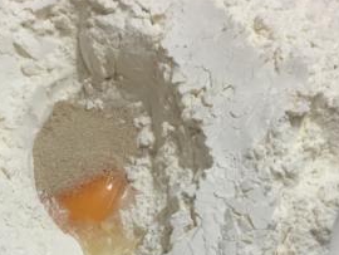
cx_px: 124
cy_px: 232
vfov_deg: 19.5
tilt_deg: -64.1
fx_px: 725
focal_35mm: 74
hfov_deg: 26.2
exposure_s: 1/33
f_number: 2.2
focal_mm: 4.15
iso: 125
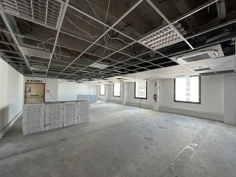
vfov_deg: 85.7
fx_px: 95
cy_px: 88
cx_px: 118
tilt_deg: +2.2
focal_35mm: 14
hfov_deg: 102.1
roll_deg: -0.5
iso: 320
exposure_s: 1/99
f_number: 2.2
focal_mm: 2.22
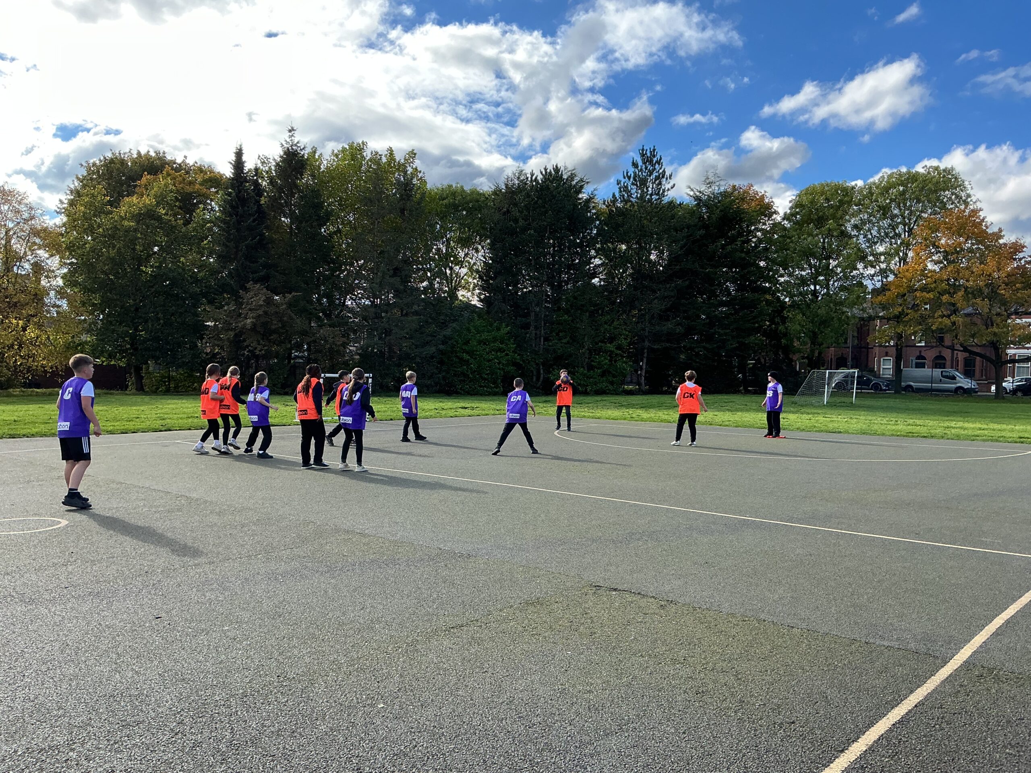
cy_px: 386
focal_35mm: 29
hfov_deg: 61.7
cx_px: 516
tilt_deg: -2.5
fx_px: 864
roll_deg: -1.9
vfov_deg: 48.2
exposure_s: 1/739
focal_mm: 3
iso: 25
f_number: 1.8
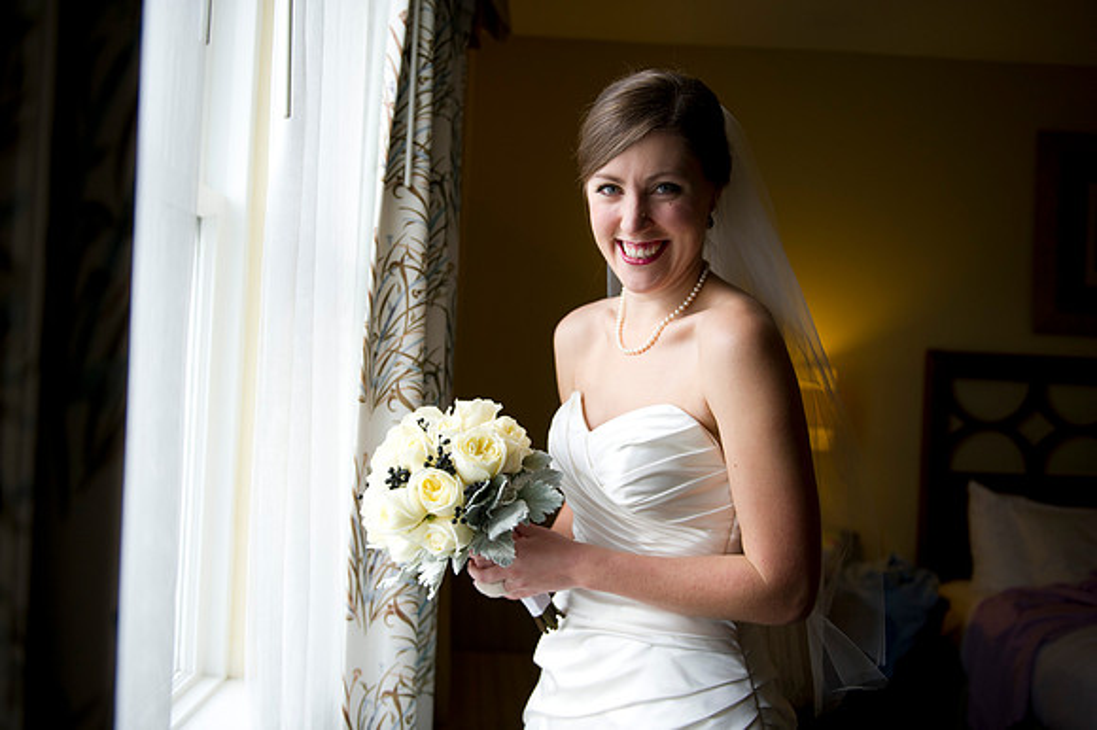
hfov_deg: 63.7
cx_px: 548
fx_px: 883
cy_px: 365
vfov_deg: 44.9
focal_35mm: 29
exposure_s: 1/1000
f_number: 2.8
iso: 640
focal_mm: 29
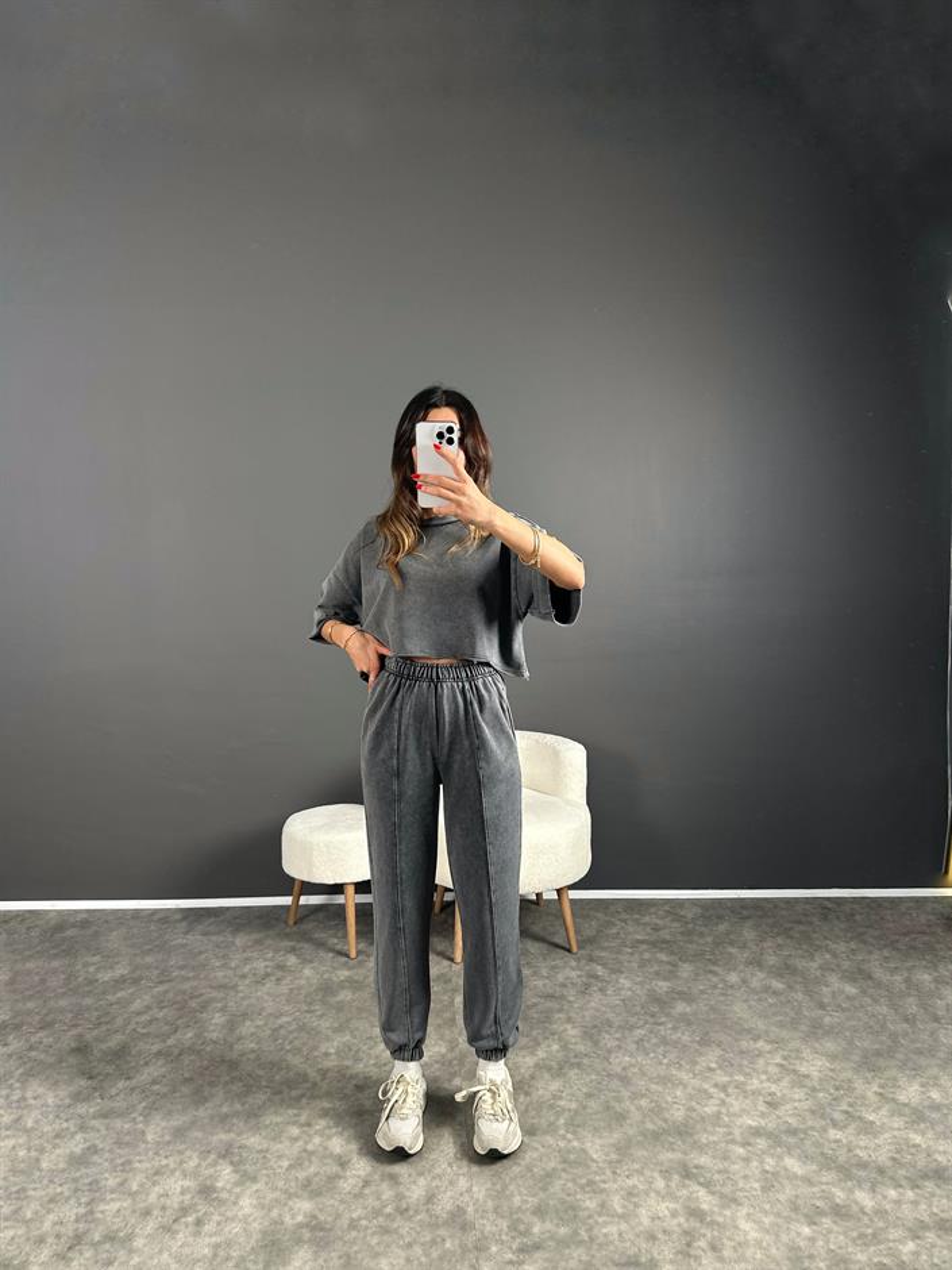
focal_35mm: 24
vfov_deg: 71.6
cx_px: 476
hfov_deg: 56.8
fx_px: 880
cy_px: 635
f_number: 1.78
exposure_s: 1/121
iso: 200
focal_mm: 6.86
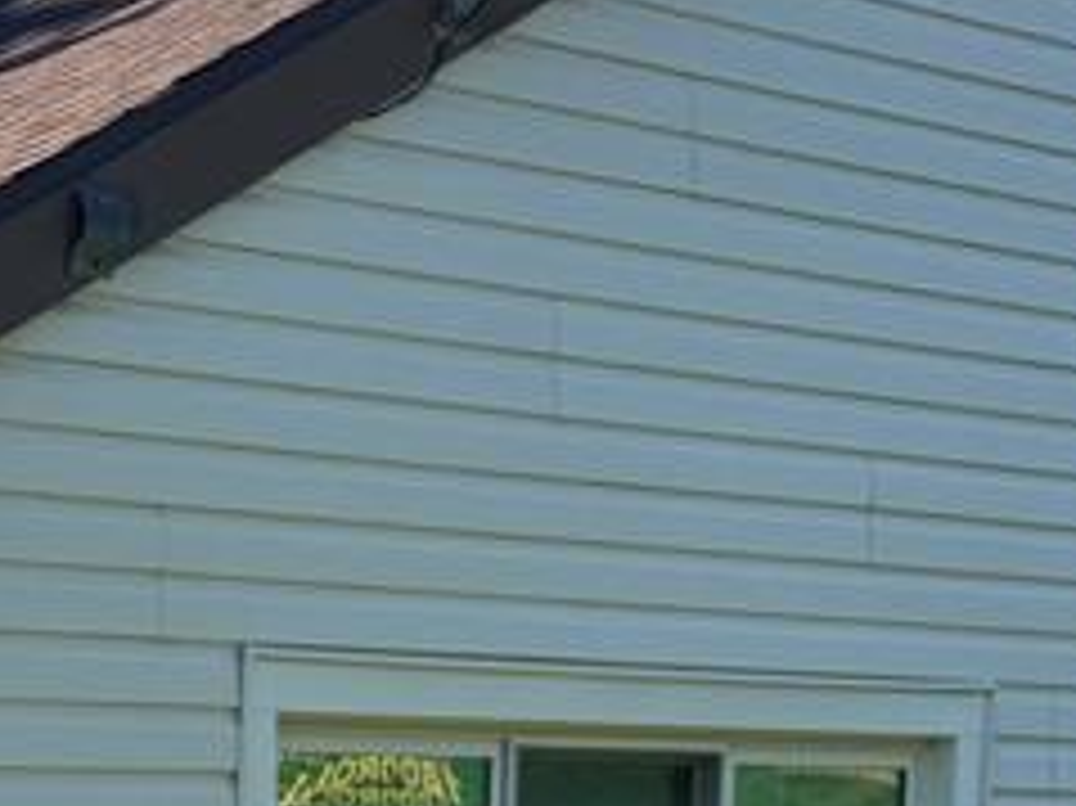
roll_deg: +1.1
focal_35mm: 103
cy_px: 959
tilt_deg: -1.9
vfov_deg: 13.9
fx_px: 3200
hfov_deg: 18.7
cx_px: 63
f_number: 1.78
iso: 80
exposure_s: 1/2415
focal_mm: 6.76
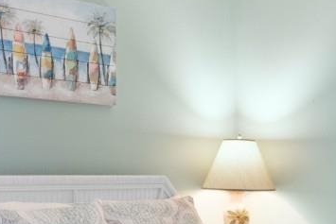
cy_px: 169
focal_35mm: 73
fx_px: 682
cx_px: 240
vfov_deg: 18.6
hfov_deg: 27.4
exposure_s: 1
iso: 100
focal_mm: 11
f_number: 4.8
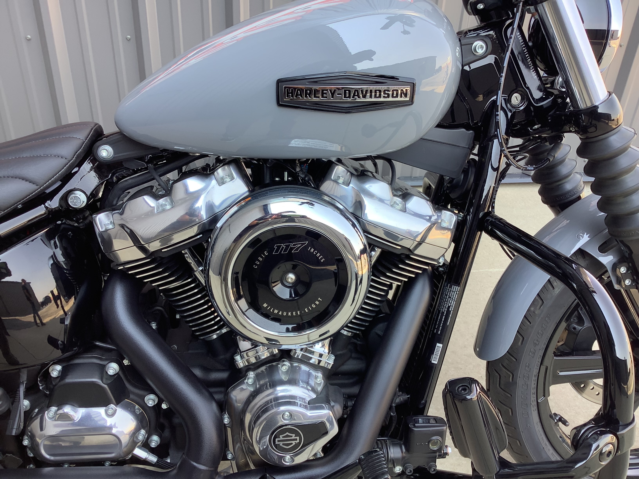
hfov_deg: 58.4
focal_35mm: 31
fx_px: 572
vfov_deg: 45.4
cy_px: 240
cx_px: 320
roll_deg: -3.8
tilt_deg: -32.6
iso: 32
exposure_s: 1/120
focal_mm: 3.3
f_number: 2.4
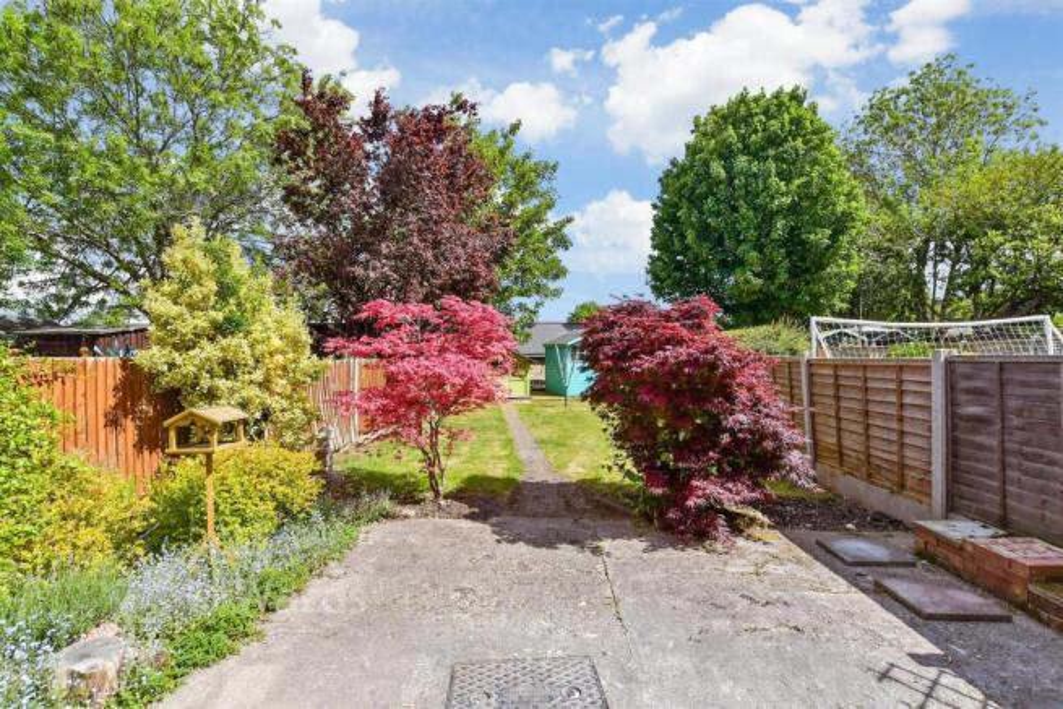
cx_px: 532
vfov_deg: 77.4
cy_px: 354
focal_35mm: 15
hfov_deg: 100.4
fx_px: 443
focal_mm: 10
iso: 320
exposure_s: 1/1000
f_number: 8
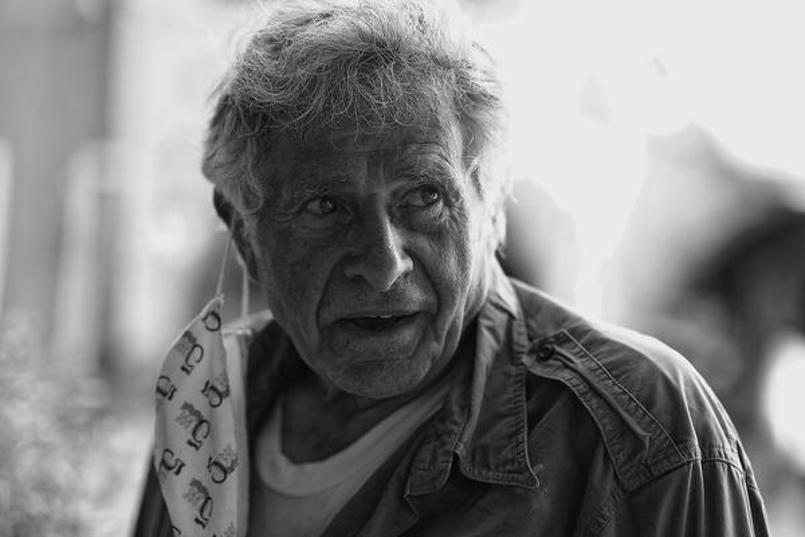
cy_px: 268
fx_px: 1878
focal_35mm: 84
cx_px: 402
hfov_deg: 24.2
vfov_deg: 16.3
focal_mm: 56
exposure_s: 1/250
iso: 160
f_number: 1.4
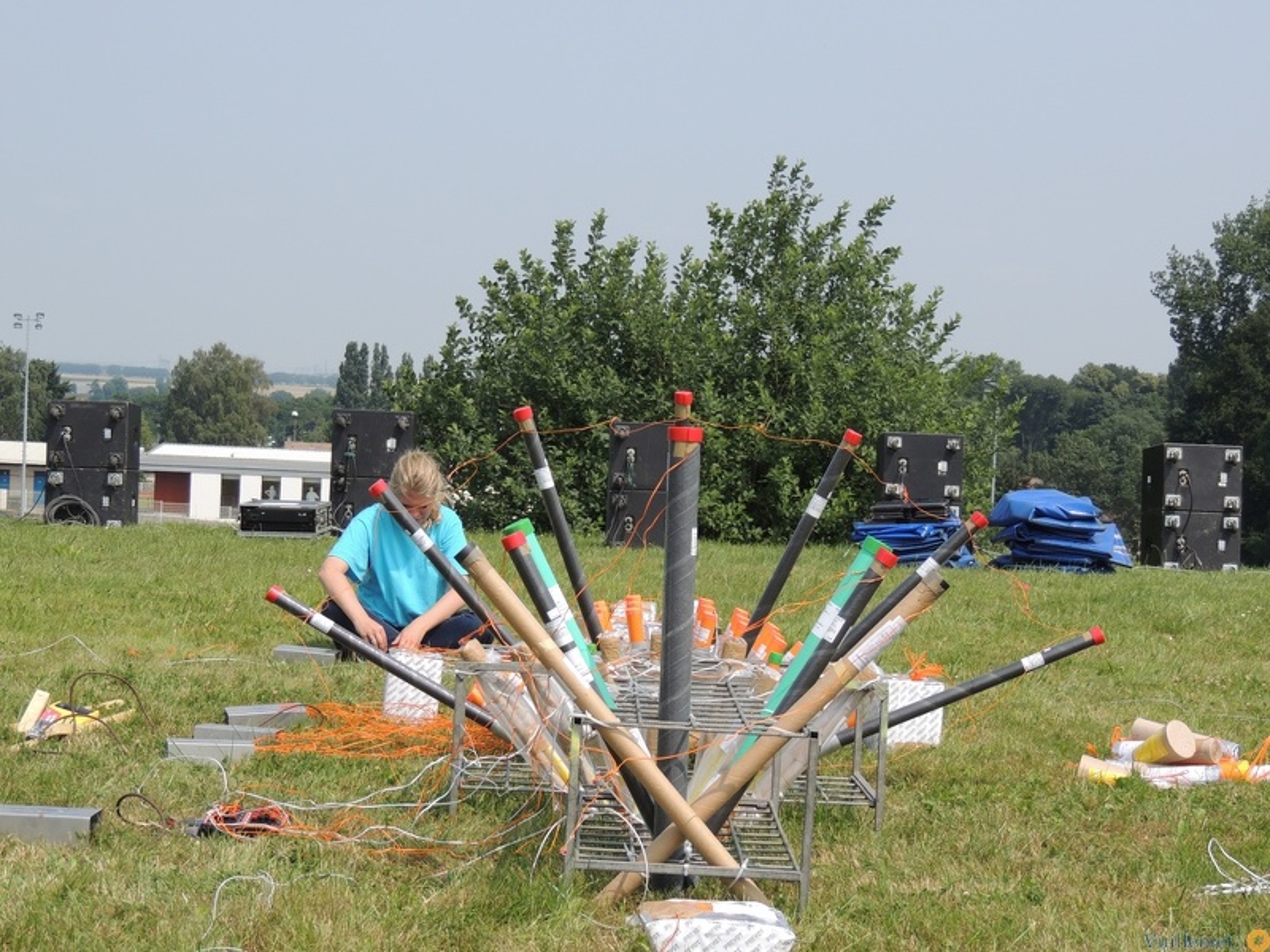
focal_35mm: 75
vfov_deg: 19.6
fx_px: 2752
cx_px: 635
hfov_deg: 26.0
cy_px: 476
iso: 100
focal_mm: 13.3
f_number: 3.9
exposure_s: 1/800
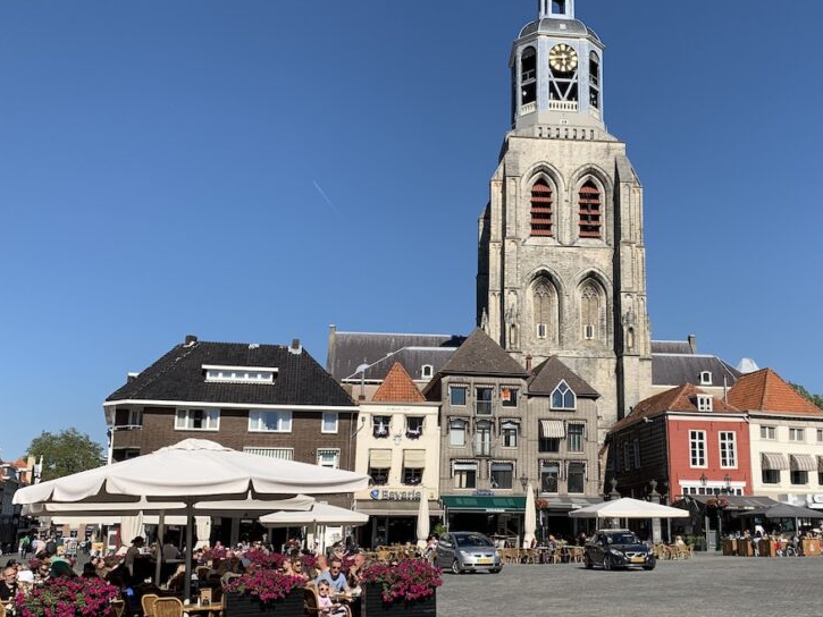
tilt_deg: +12.5
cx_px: 515
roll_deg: -0.5
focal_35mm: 38
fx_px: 904
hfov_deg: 48.5
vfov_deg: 37.7
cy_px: 337
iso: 25
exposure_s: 1/2915
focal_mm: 4.25
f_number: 1.8
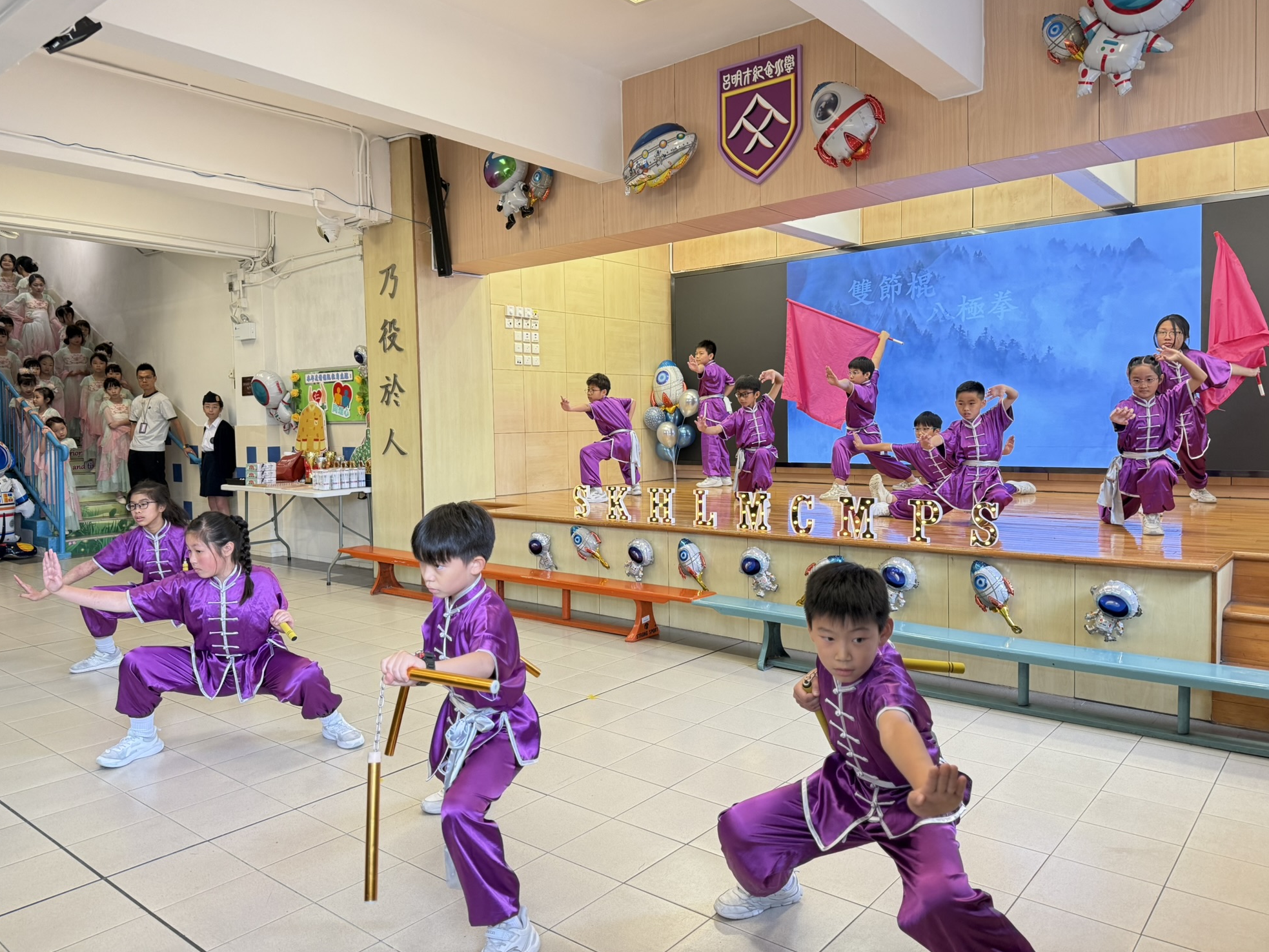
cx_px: 642
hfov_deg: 69.4
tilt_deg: -1.6
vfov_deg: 54.9
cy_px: 460
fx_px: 917
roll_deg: +0.3
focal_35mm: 25
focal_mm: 6.76
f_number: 1.78
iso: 200
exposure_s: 1/100
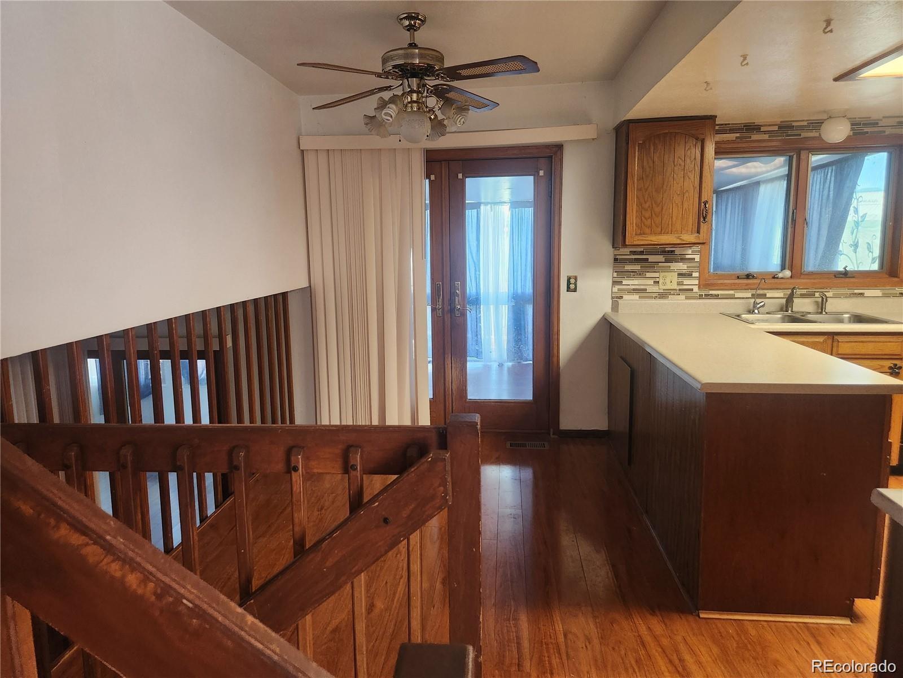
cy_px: 339
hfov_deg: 73.9
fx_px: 600
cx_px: 452
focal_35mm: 23
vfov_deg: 58.9
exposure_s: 1/120
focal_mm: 5.4
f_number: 1.8
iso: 500
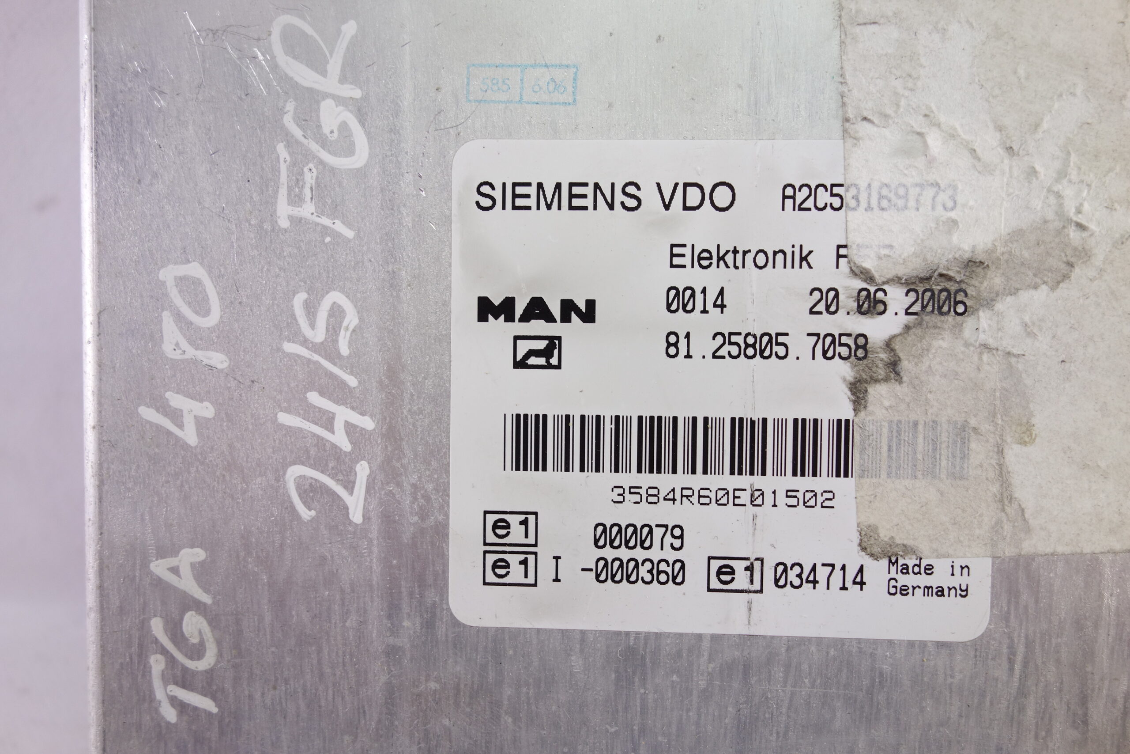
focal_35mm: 28
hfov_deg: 65.5
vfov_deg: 46.4
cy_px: 377
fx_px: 879
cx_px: 565
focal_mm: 10.4
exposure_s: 1/50
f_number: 2.8
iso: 125
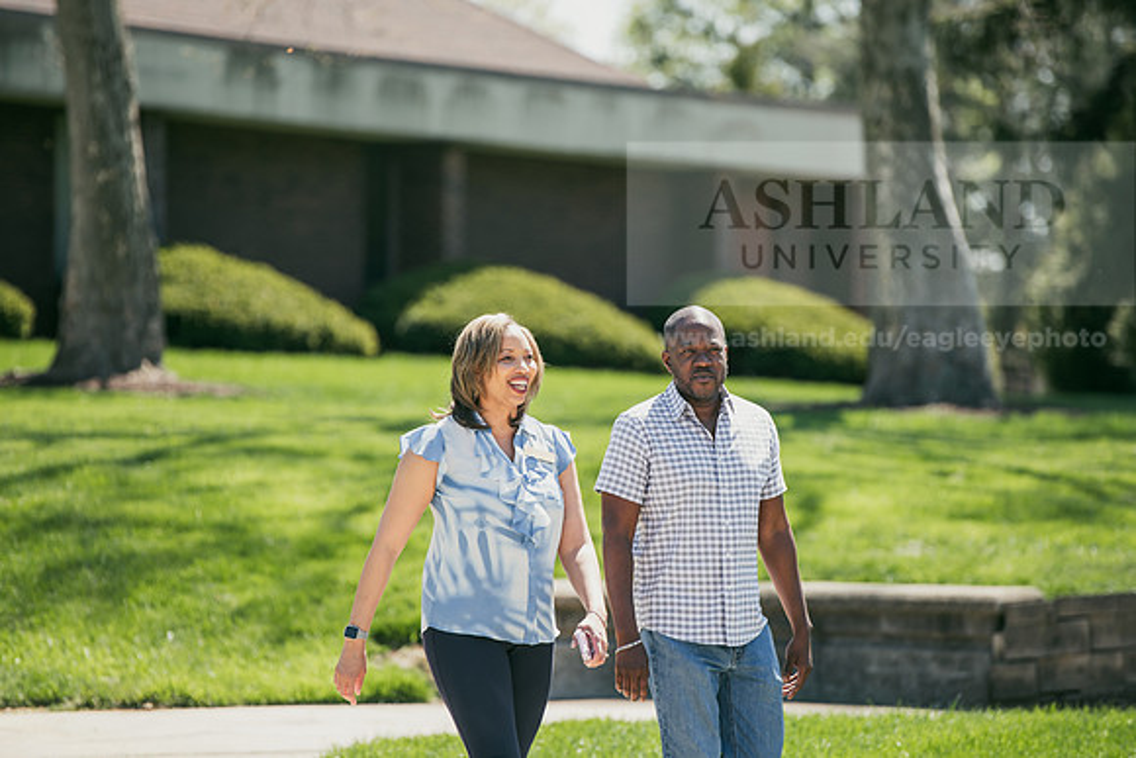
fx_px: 6154
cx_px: 568
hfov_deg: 10.5
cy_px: 379
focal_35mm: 195
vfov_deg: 7.0
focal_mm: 195
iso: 125
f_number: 3.5
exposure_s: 1/400
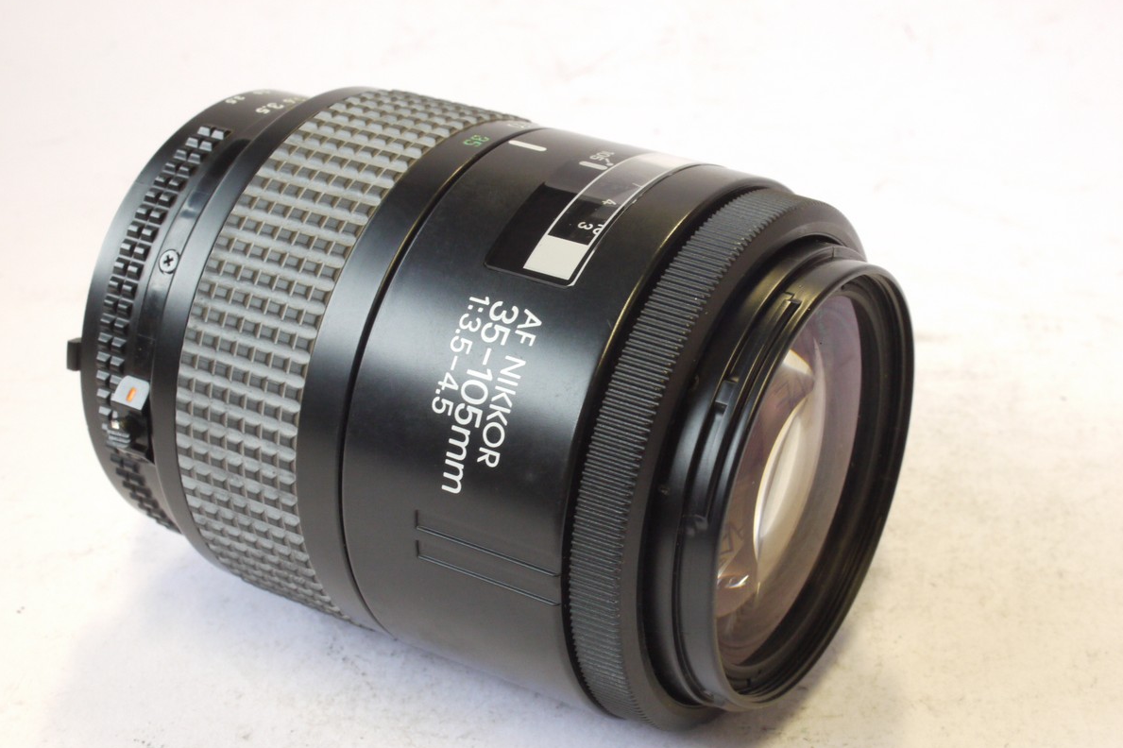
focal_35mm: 63
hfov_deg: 31.9
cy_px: 400
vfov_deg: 21.6
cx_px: 563
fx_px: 1965
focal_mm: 30
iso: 800
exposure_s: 1/13
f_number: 14
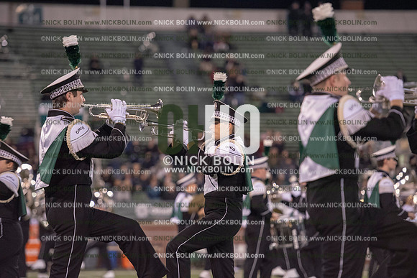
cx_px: 208
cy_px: 139
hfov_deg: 12.1
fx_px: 1970
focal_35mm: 170
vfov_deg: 8.1
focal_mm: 170
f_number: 3.2
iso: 5000
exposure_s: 1/1250
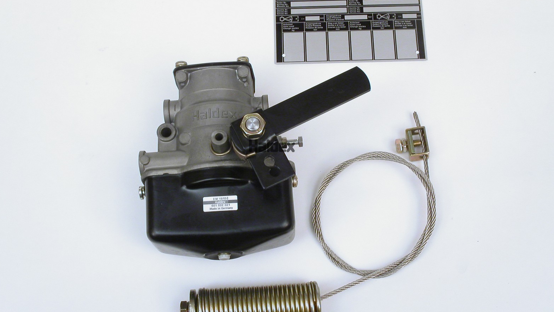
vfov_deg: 23.9
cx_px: 272
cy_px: 145
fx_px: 734
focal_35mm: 50
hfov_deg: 41.3
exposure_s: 1.5
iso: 100
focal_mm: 9.3
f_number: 6.7
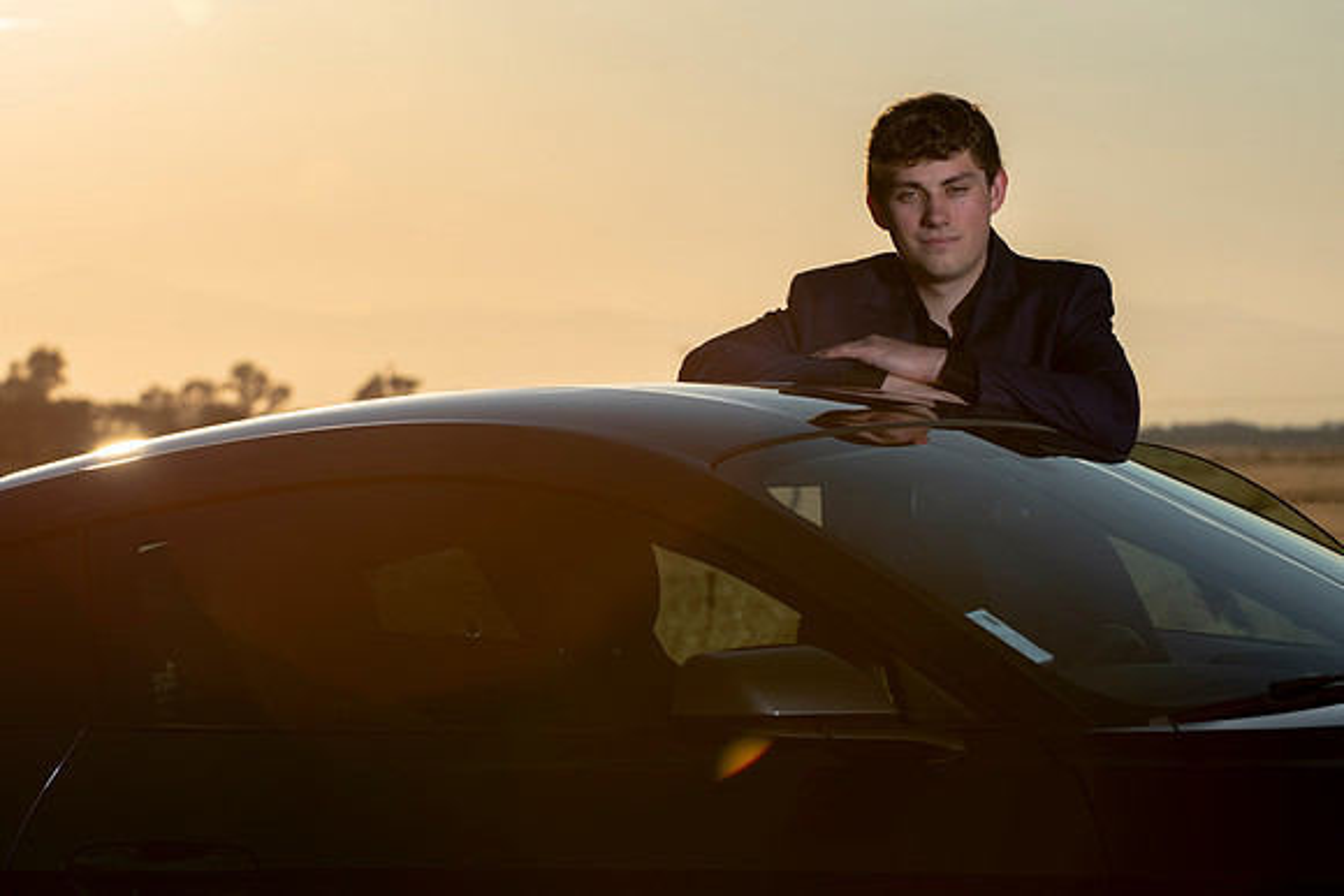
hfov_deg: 11.2
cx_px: 517
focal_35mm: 184
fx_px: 6871
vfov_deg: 7.5
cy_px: 418
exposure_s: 1/250
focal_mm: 140
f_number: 9
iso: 31
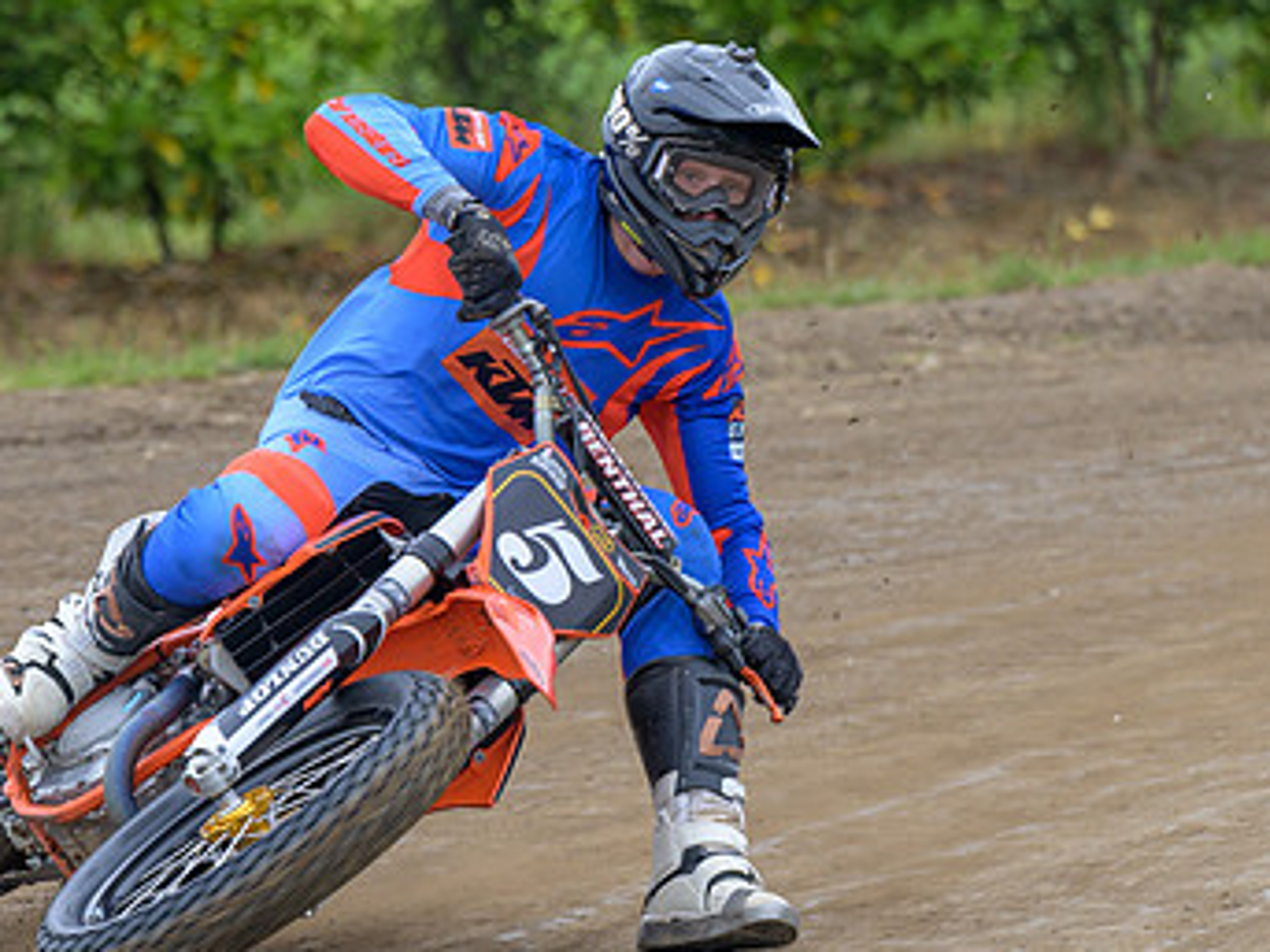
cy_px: 845
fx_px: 24132
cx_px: 345
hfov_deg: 3.0
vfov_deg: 2.3
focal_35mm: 658
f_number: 4
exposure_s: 1/500
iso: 125
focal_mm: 200
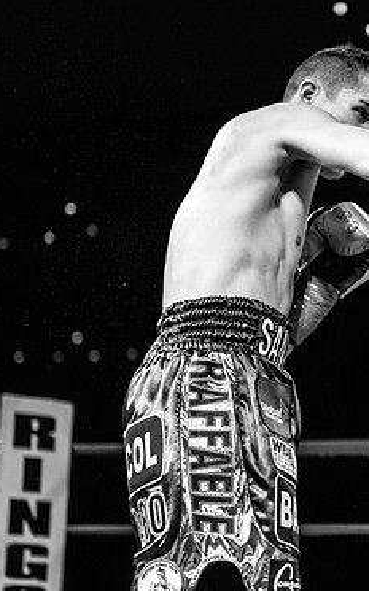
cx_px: 346
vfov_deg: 16.4
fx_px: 2047
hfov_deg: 10.2
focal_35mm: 127
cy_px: 270
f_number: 2.8
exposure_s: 1/1000
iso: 2000
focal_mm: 70
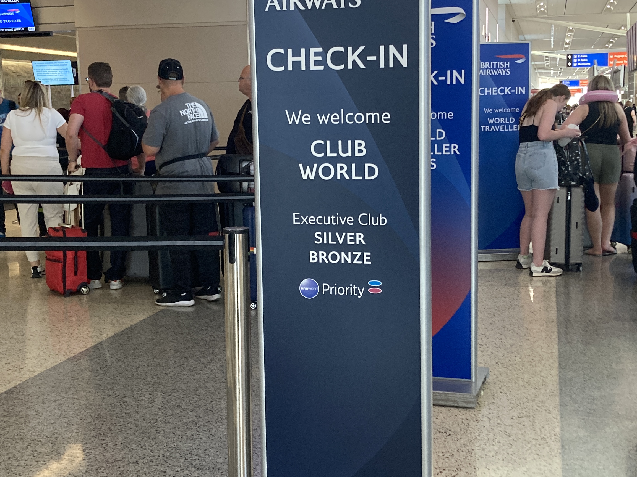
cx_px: 344
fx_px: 902
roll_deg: +0.9
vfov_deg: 29.7
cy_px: 233
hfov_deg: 38.9
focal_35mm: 49
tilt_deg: -5.2
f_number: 1.8
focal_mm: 3.99
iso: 250
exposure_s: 1/60
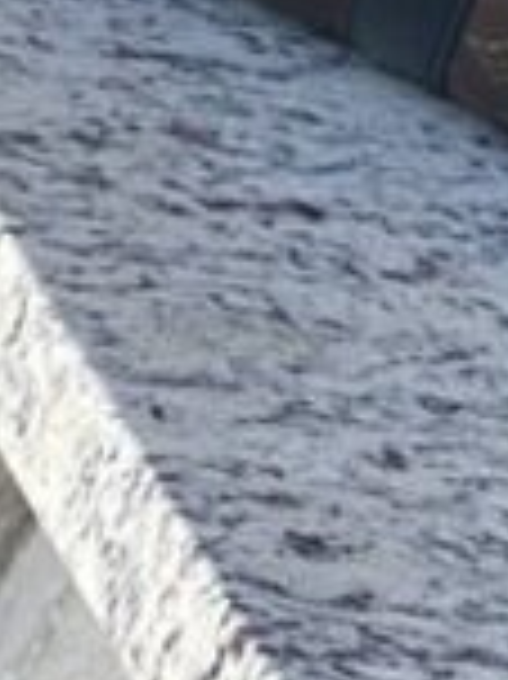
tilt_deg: -9.7
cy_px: -1119
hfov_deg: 3.7
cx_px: 917
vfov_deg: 4.8
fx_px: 7760
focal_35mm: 396
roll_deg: -26.7
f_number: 2.2
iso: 50
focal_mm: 7.5
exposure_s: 1/121
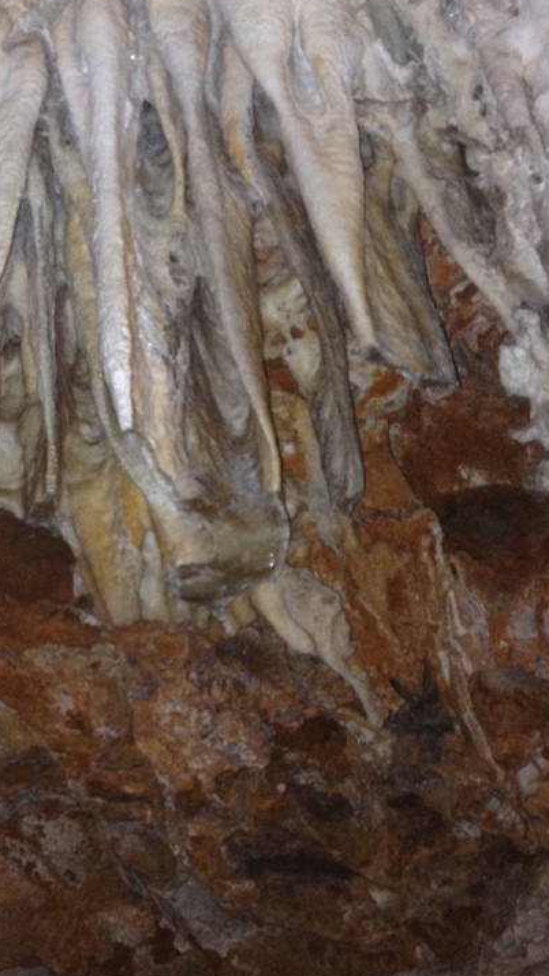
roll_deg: -2.7
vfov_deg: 32.8
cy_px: 405
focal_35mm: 64
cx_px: -45
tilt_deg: +43.8
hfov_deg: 18.2
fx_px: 1657
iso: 100
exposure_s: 1/16
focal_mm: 4.28
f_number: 2.4
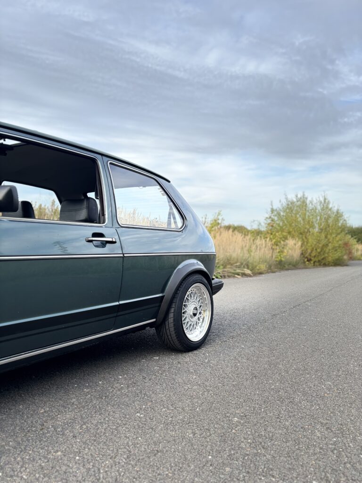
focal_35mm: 26
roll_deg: -1.3
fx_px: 363
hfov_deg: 53.1
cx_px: 181
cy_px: 242
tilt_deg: -0.5
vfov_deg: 67.3
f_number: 1.6
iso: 50
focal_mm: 5.96
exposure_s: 1/473
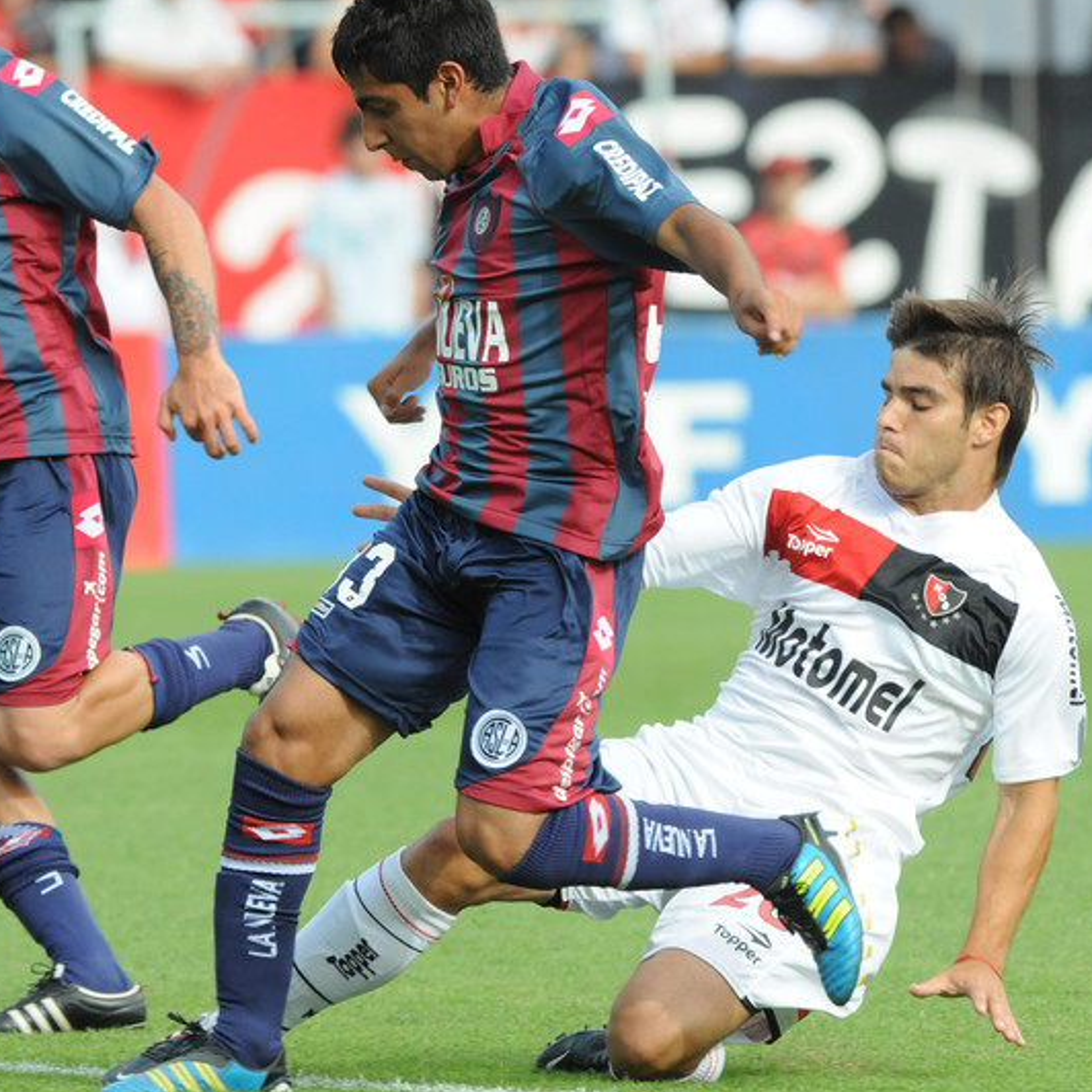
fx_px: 22092
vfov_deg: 2.8
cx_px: 296
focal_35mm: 619
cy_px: 535
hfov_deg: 2.8
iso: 800
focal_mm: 300
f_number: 7.1
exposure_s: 1/1250
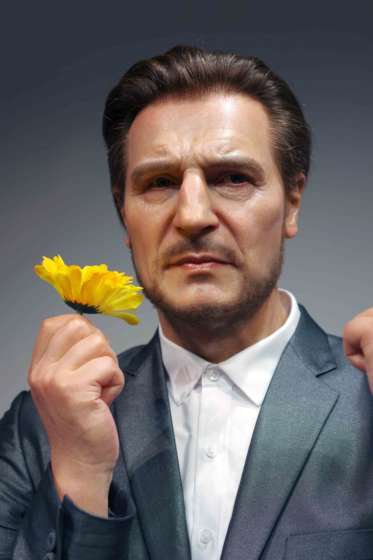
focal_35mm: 52
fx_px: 810
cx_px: 186
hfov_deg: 25.9
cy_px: 280
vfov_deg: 38.2
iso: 200
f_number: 3.5
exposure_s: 1/80
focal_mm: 35
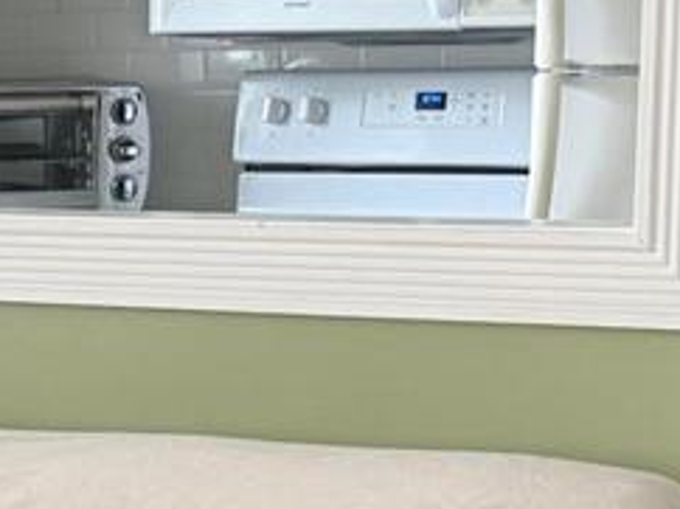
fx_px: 3120
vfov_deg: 9.3
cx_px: -278
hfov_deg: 12.0
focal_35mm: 159
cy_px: 419
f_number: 1.78
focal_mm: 6.76
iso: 400
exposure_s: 1/120
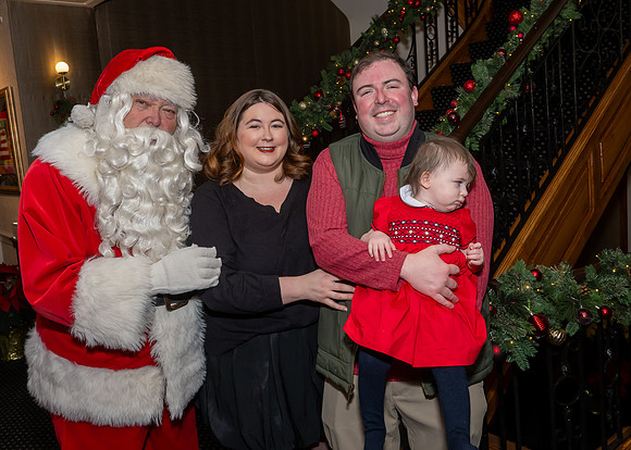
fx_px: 573
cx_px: 325
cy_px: 200
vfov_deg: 42.9
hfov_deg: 57.7
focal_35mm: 32
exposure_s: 1/250
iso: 800
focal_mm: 18
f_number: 8
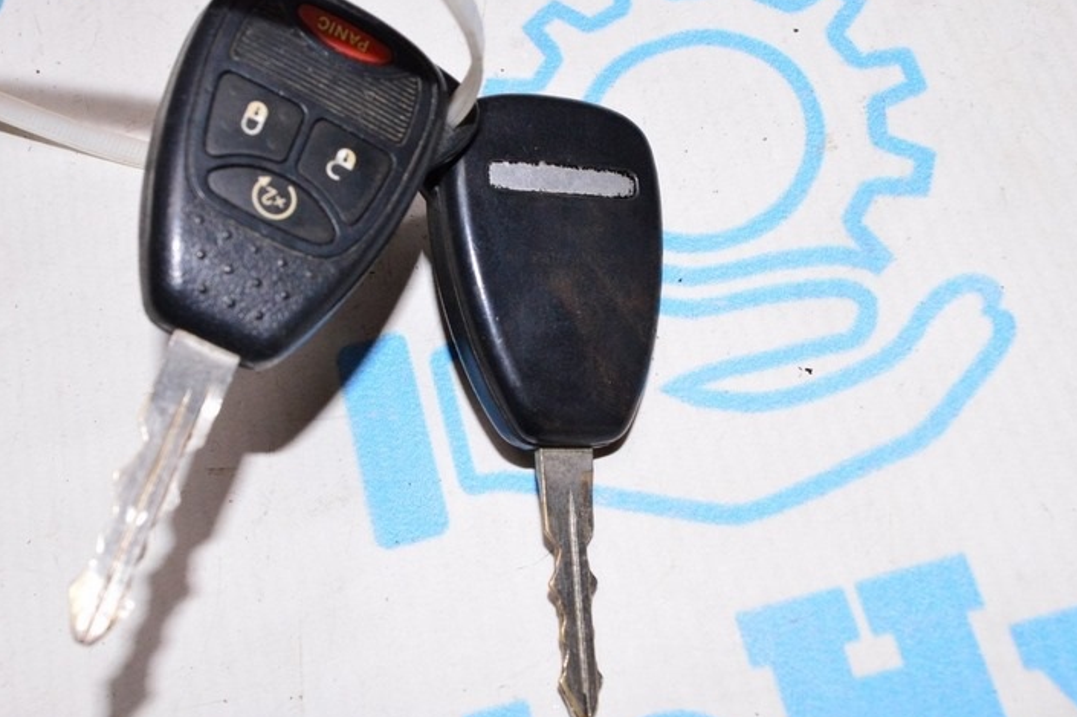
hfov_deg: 42.8
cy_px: 329
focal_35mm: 46
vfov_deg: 29.4
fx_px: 1367
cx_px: 425
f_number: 8
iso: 1600
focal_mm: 21
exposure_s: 1/160
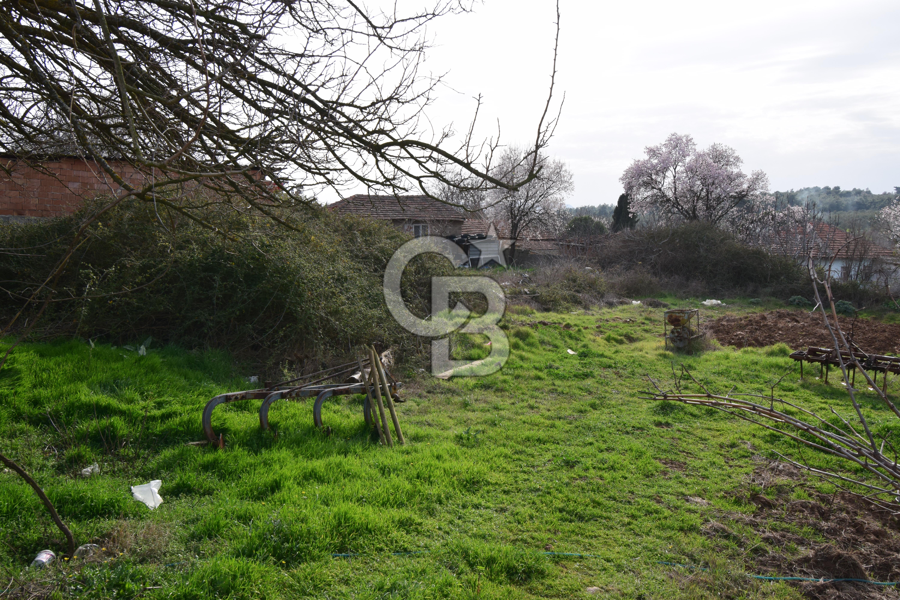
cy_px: 300
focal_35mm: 30
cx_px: 450
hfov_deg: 61.9
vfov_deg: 43.6
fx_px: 750
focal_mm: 20
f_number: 10
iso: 400
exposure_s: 1/320
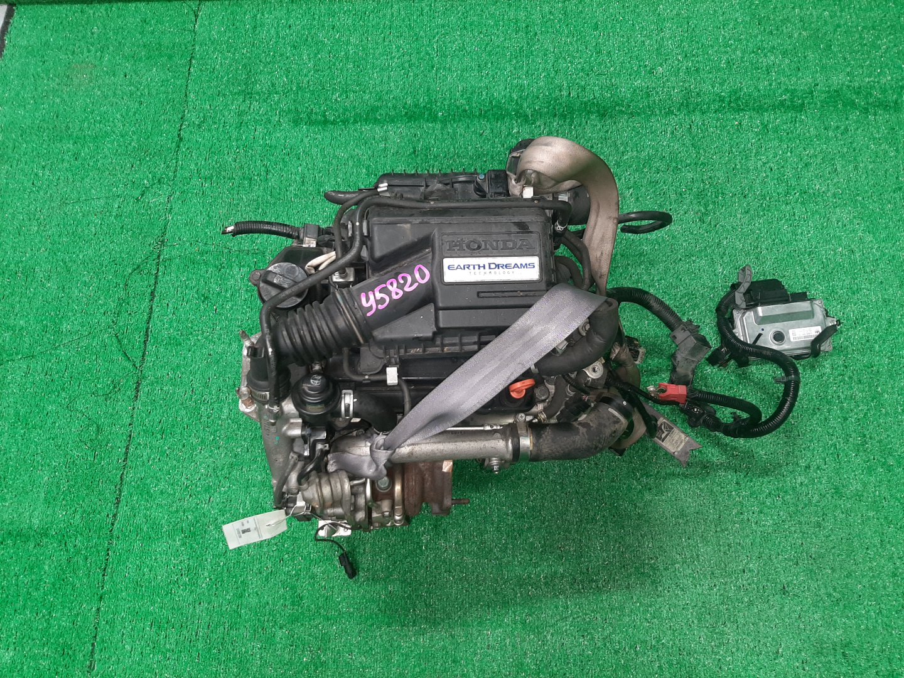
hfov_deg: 67.3
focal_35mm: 26
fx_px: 679
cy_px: 339
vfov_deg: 53.1
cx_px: 452
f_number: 1.7
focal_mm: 3.93
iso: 147
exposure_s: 1/50
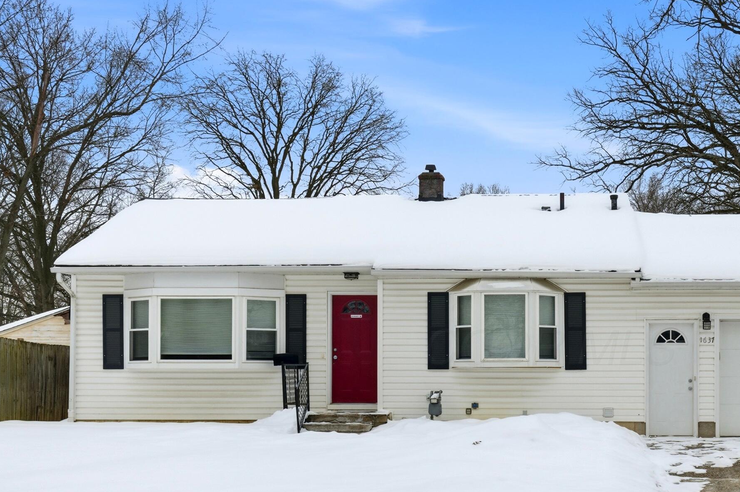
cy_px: 347
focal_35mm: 59
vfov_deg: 22.8
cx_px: 551
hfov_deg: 33.3
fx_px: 1212
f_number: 11
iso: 400
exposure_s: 1/1250
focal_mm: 35
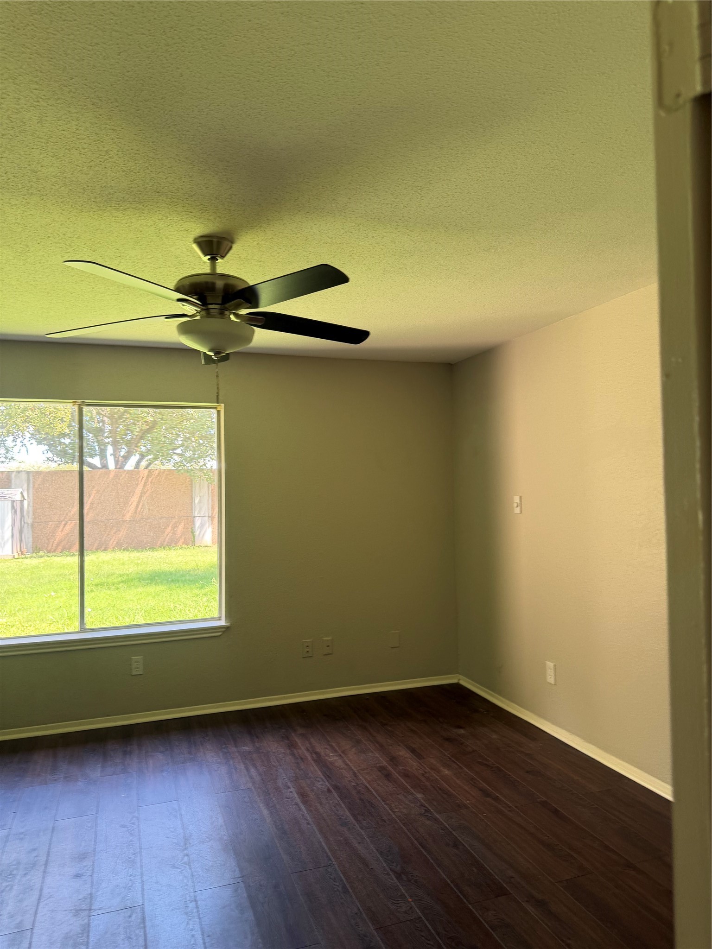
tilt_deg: +2.9
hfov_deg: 56.8
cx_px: 356
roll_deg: +1.3
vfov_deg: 71.6
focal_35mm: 24
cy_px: 474
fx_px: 658
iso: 100
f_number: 1.78
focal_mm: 6.76
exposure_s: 1/121
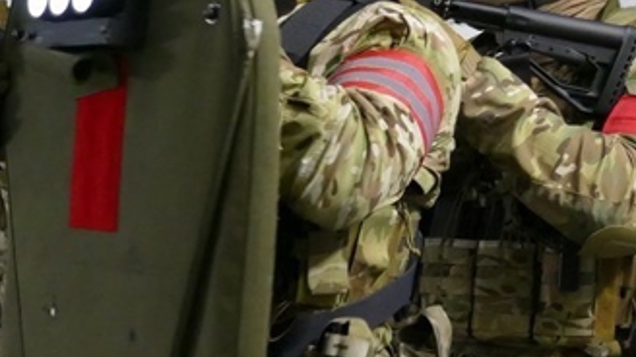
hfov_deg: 33.4
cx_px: 82
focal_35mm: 60
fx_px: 1011
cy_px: 138
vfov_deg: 20.0
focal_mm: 9.12
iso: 1250
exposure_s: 1/60
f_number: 2.9
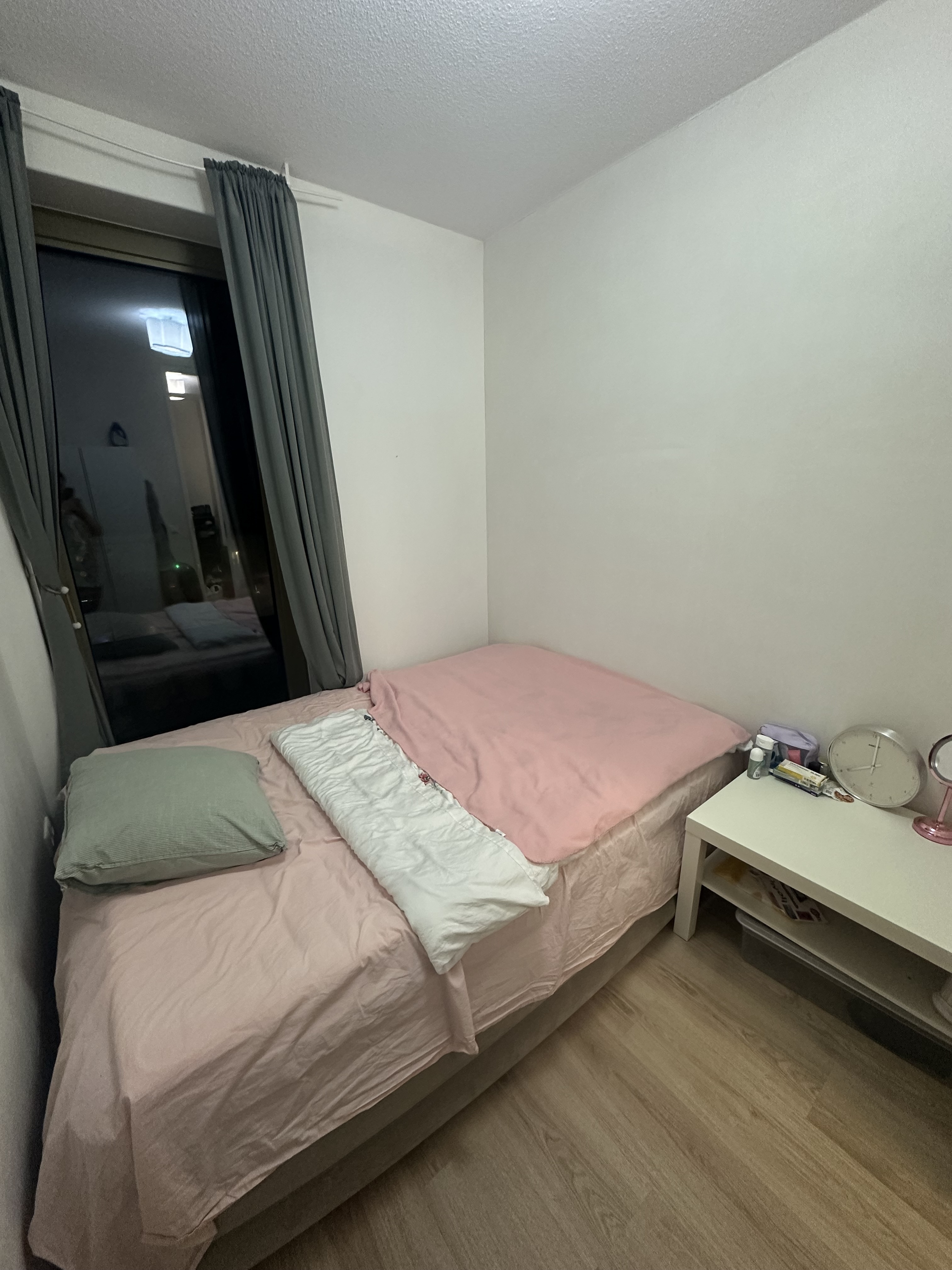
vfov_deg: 102.1
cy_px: 635
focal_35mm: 14
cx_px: 476
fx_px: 513
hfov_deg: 85.7
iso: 320
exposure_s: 1/50
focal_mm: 2.22
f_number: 2.2
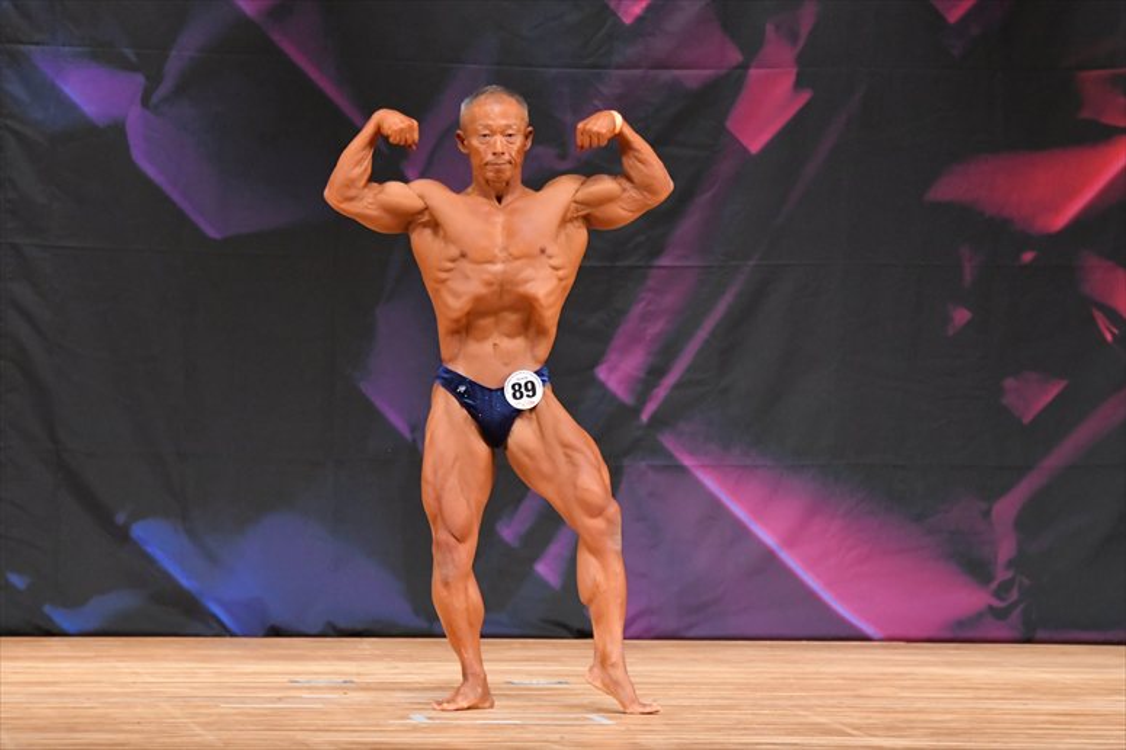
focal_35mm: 285
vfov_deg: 4.8
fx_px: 8910
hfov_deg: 7.2
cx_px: 563
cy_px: 375
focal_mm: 190
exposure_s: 1/400
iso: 7200
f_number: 5.6
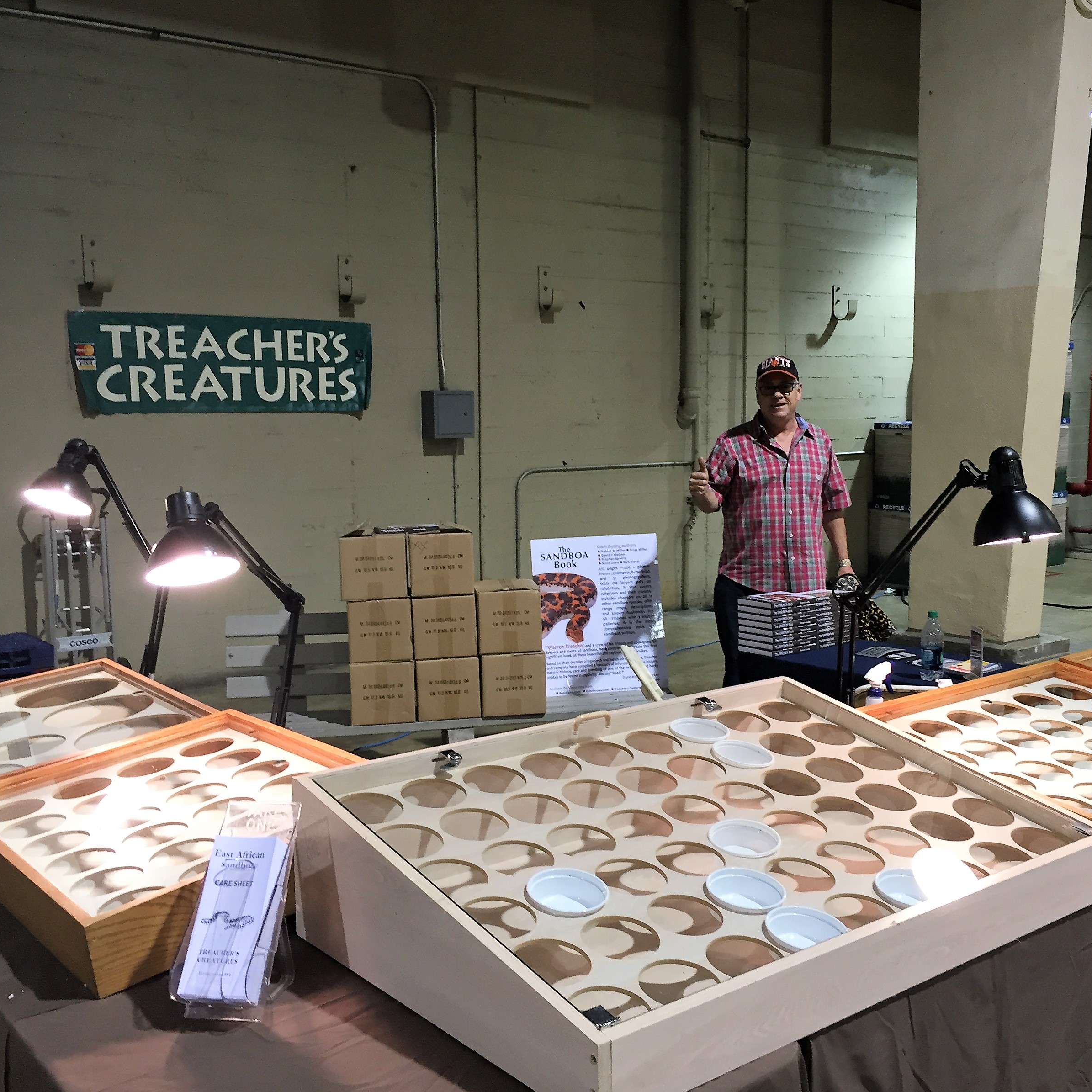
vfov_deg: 47.2
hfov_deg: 47.1
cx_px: 623
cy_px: 541
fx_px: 1249
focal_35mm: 35
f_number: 2.2
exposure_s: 1/30
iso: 64
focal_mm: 4.15
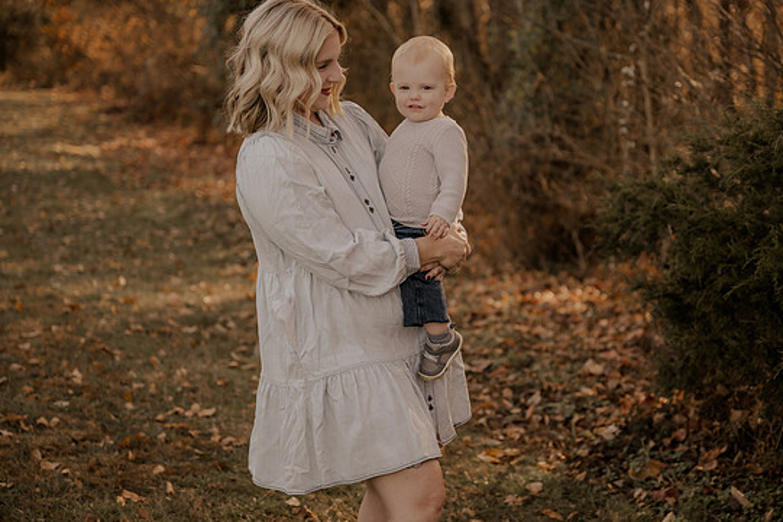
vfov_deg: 18.2
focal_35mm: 75
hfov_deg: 27.0
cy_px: 245
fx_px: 1632
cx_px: 411
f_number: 2.8
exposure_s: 1/320
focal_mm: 70
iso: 200
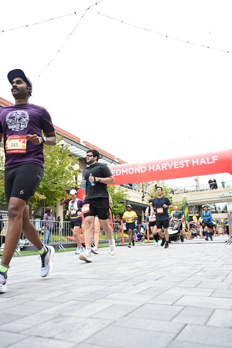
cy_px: 174
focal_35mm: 29
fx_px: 280
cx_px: 116
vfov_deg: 63.6
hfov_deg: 45.0
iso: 2000
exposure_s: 1/640
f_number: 4
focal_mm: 29
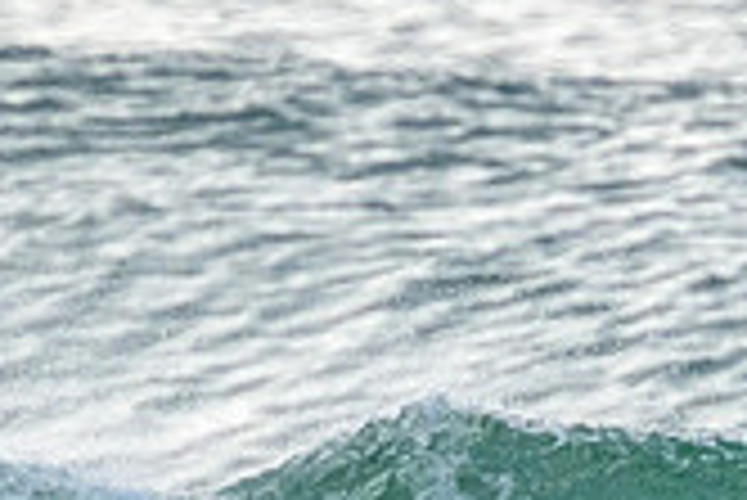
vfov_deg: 0.5
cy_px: 741
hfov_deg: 0.7
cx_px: 752
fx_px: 58004
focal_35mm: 2793
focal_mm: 800
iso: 8000
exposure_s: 1/2000
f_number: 11
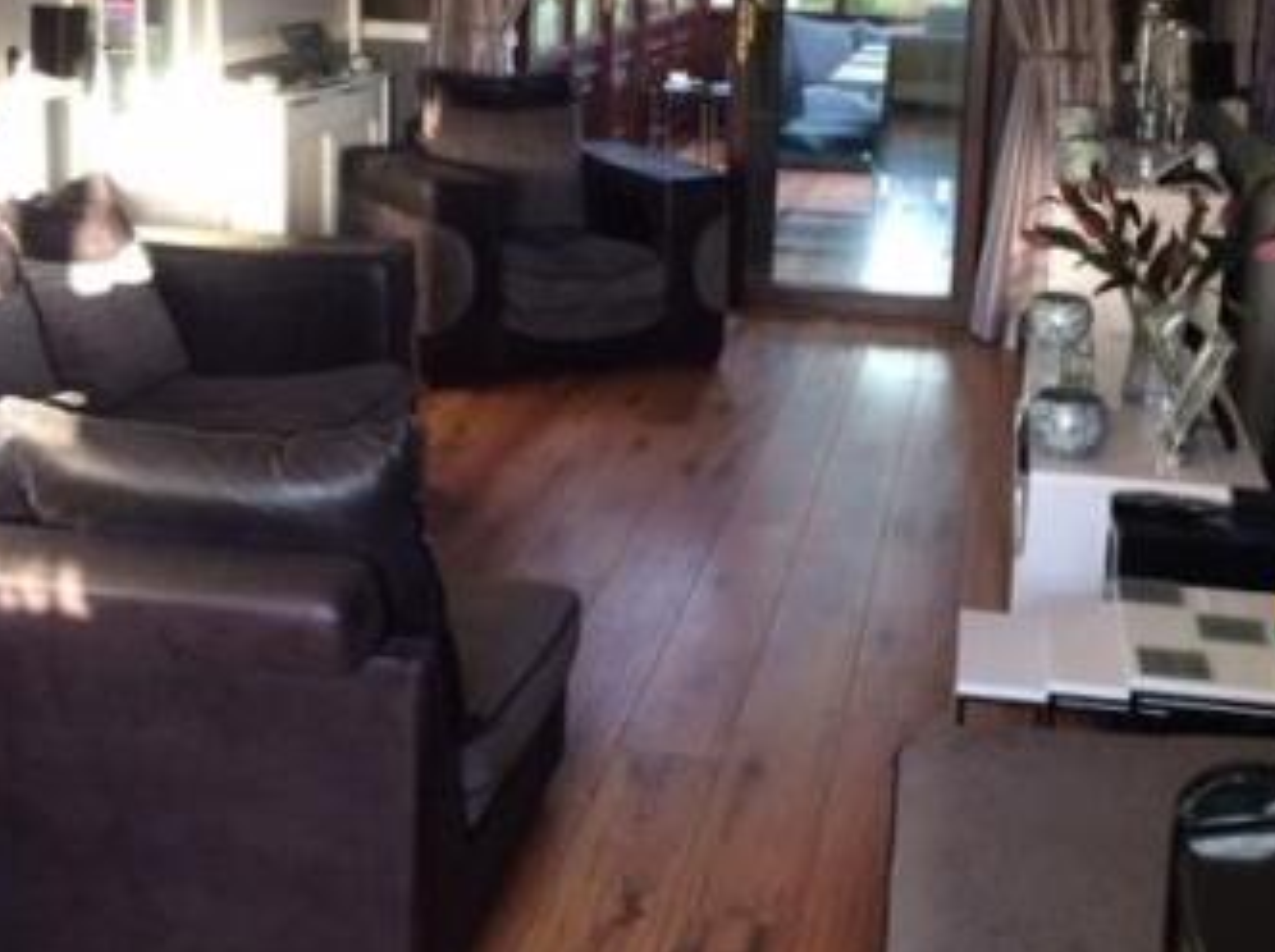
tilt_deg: -14.2
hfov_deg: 37.4
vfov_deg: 28.3
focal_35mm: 51
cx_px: 762
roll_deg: -1.4
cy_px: 301
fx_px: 1876
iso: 100
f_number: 2.2
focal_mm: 4.15
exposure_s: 1/33
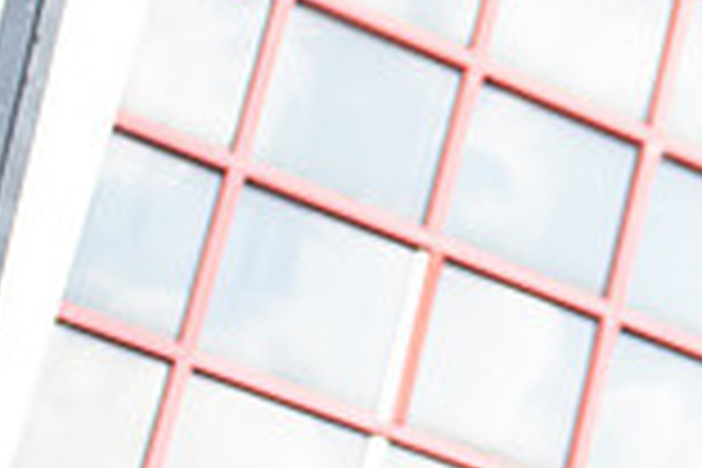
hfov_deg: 11.2
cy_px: 599
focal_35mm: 172
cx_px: 1230
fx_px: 3354
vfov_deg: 7.9
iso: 250
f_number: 3.5
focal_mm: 40
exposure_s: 1/250
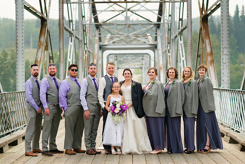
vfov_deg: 15.8
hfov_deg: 23.5
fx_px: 588
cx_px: 122
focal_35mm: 86
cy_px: 82
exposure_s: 1/800
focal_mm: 85
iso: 100
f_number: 2.8
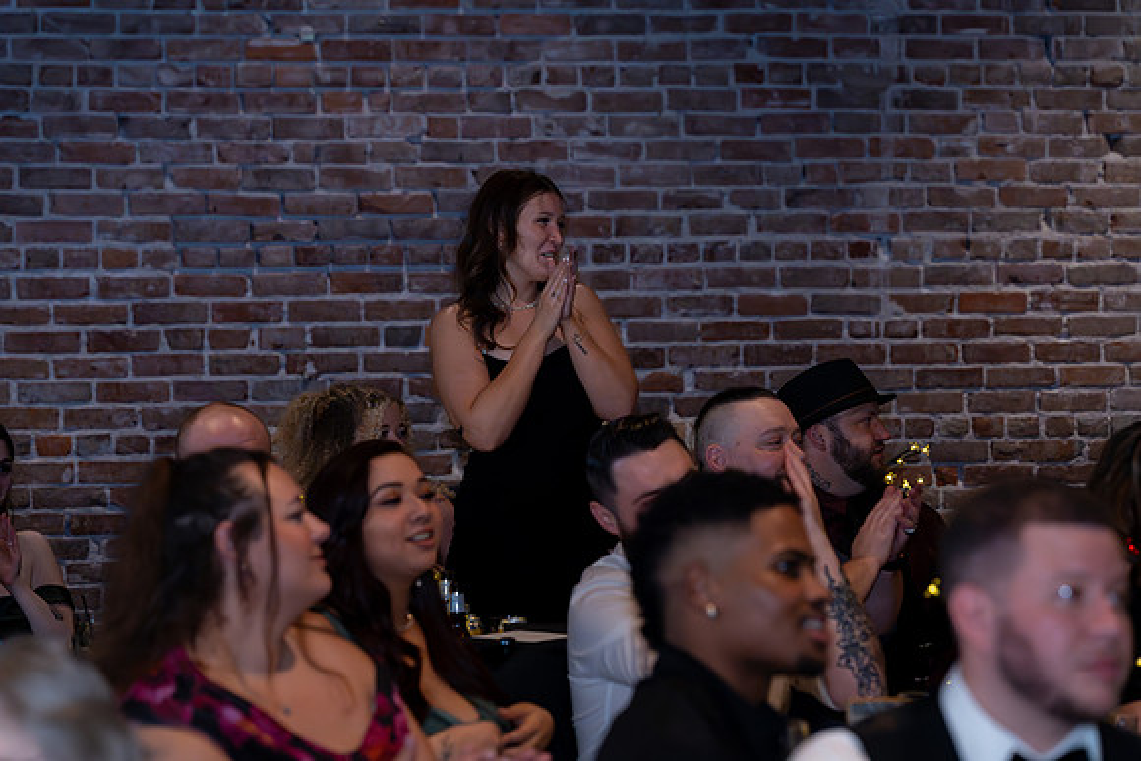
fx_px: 3994
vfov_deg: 10.9
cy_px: 380
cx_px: 570
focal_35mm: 126
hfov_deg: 16.3
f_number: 5
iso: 6400
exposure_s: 1/320
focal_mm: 126
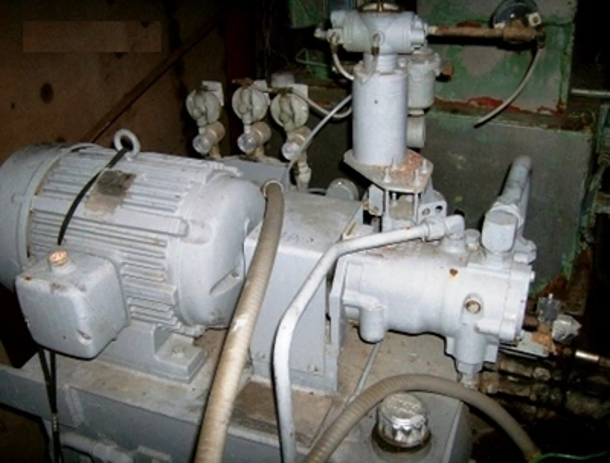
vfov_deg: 40.0
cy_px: 232
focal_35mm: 36
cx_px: 305
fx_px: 637
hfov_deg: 51.1
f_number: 2.8
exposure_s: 1/60
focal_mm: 6
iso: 200
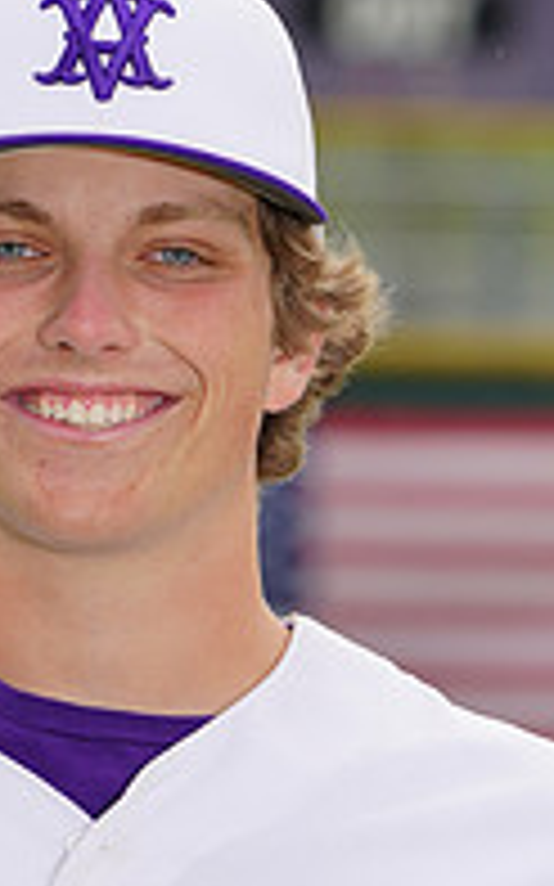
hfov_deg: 1.8
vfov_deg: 2.9
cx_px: 169
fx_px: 17285
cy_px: 967
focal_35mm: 715
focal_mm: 238
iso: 160
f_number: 9
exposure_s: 1/250
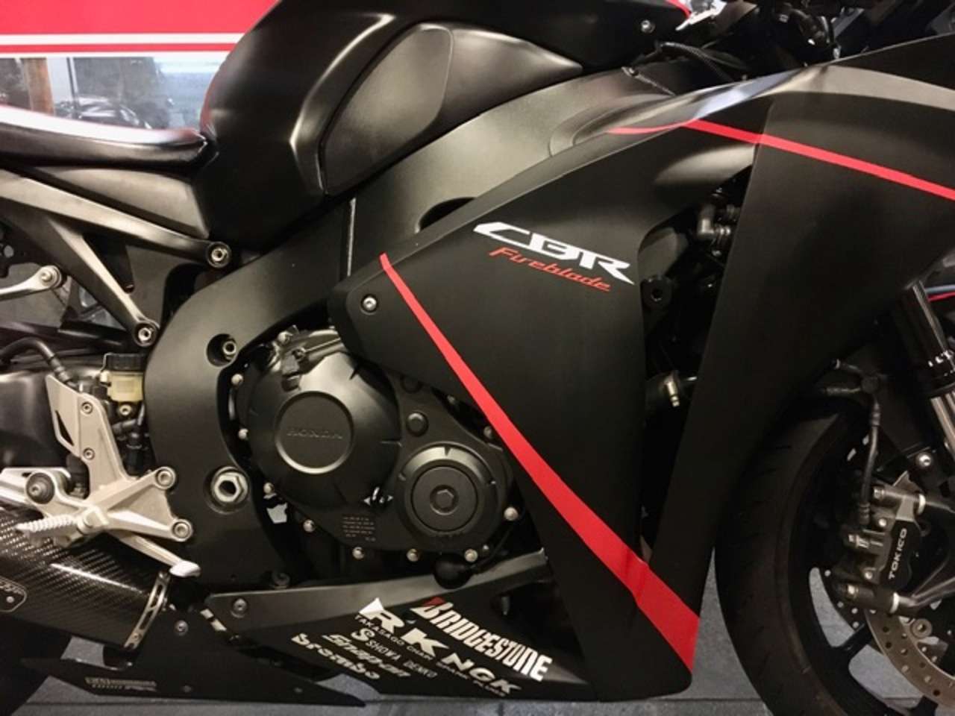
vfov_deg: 48.2
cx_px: 478
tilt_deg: -14.1
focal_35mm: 29
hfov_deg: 61.7
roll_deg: +2.0
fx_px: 800
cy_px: 358
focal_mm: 4.15
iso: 320
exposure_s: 1/15
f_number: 2.2
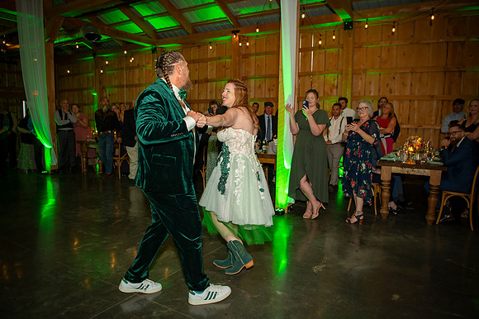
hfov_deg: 72.7
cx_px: 240
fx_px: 325
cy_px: 160
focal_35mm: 24
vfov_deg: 52.2
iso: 800
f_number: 2.8
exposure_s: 1/60
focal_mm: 24
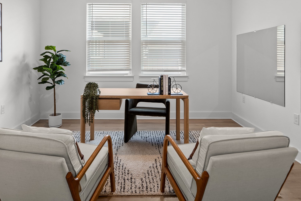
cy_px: 55
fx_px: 201
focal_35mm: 24
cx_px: 134
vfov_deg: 51.3
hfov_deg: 73.5
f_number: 8
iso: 200
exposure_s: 1/4
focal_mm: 16
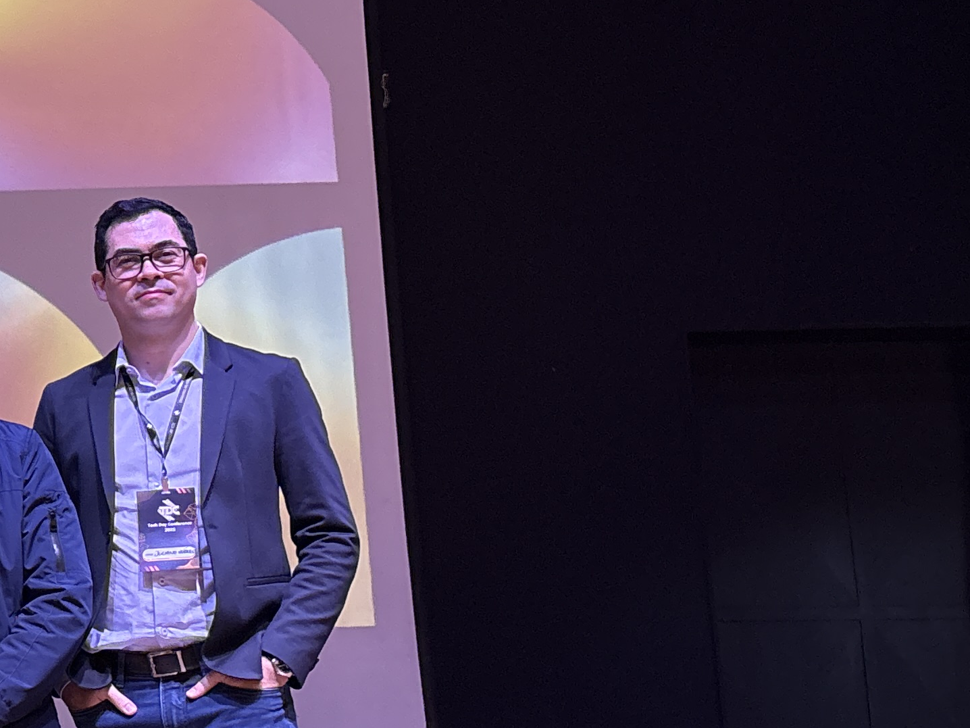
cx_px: -390
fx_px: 2046
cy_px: 378
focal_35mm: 73
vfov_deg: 20.2
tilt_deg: +9.8
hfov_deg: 22.8
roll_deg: +1.8
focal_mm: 5.96
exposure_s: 1/60
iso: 400
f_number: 1.6
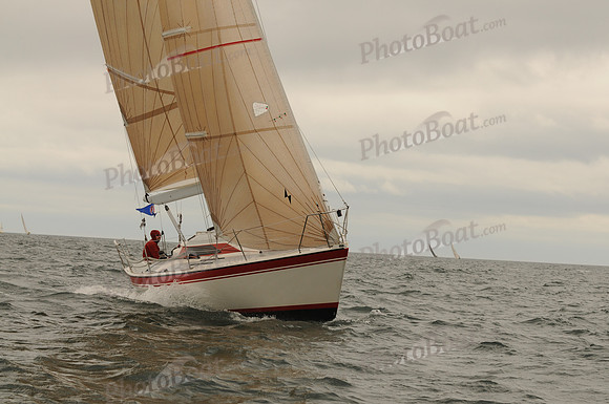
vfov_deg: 13.0
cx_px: 304
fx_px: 1774
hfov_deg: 19.5
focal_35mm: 105
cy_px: 202
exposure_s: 1/640
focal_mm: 70
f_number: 6.3
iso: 200
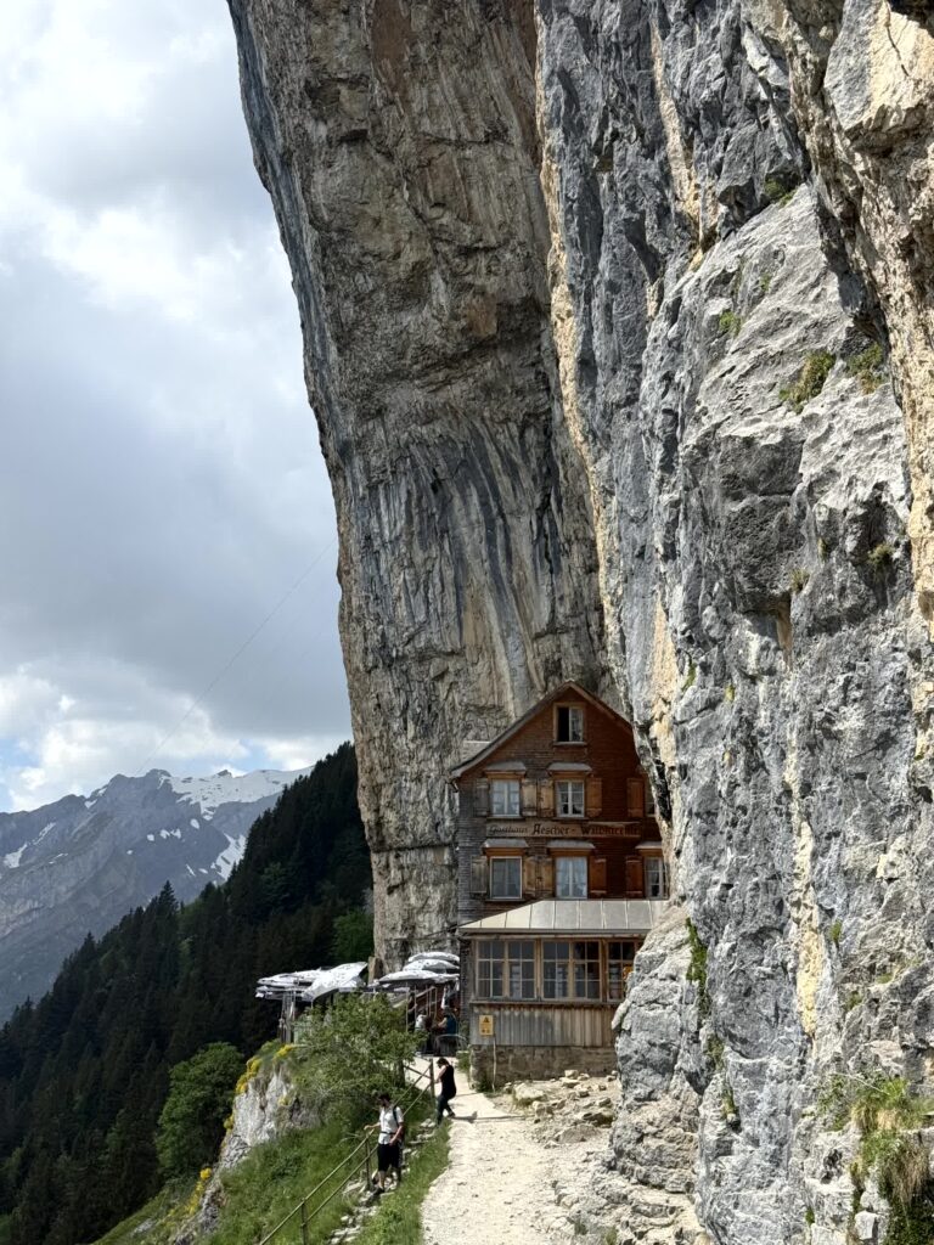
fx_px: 1727
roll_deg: -0.8
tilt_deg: +12.4
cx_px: 467
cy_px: 622
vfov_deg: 39.7
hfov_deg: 30.3
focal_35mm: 48
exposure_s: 1/5208
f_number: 1.78
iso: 64
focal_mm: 6.76
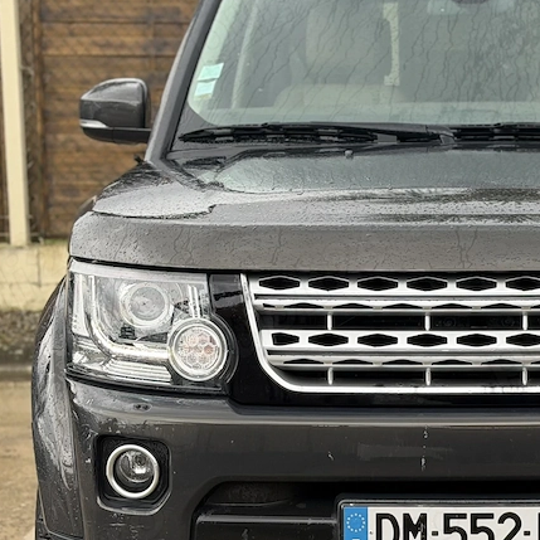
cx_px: 471
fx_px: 1747
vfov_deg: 17.6
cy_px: 303
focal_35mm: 99
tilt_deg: -8.7
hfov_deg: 17.3
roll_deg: -0.6
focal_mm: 6.76
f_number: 1.78
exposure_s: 1/578
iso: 64
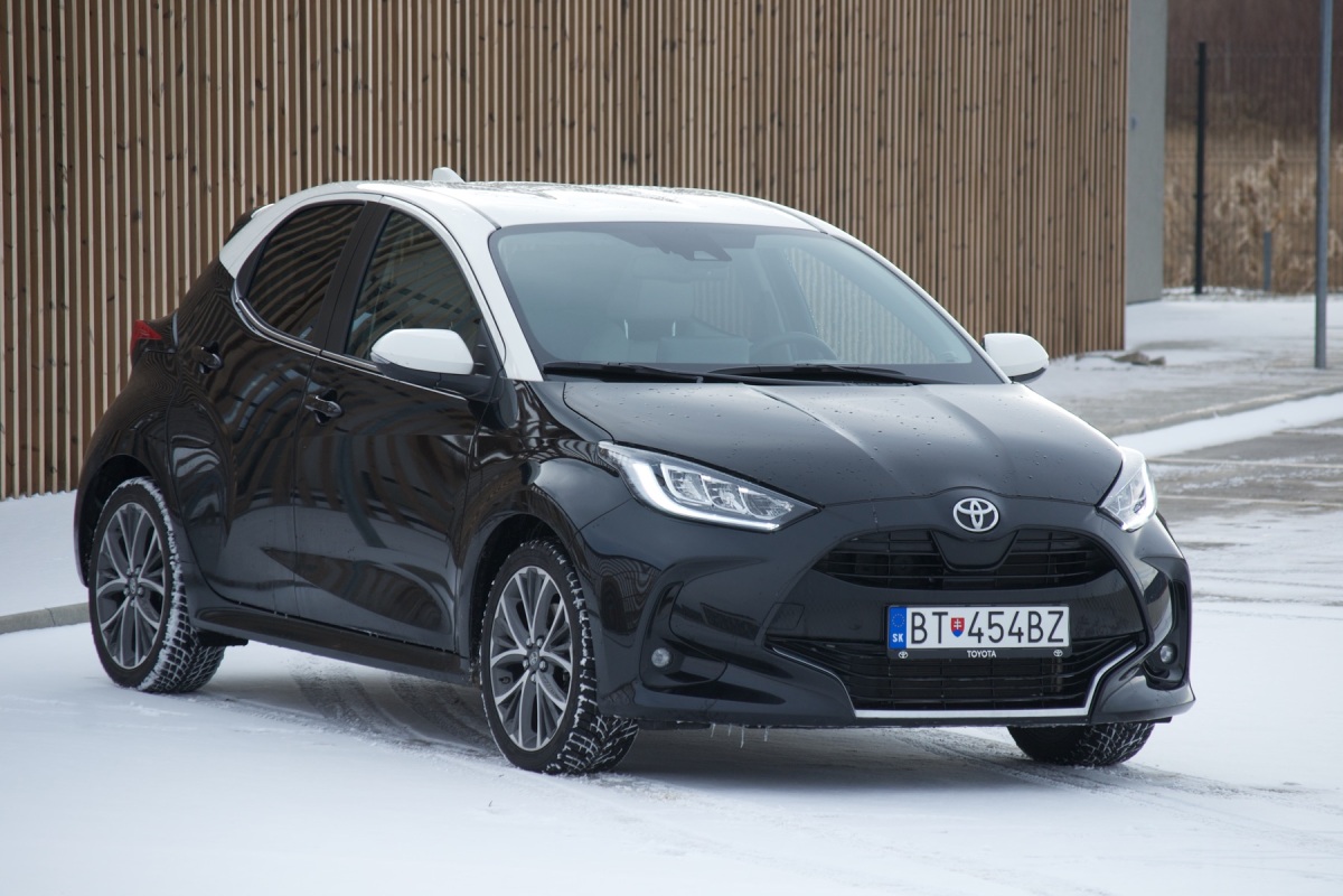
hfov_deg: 11.0
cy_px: 448
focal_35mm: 188
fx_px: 6994
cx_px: 672
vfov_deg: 7.3
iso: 100
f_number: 6.3
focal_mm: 125
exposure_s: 1/200
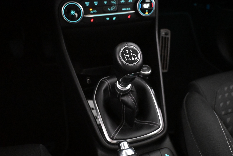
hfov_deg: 56.7
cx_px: 126
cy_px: 82
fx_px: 215
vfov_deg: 39.6
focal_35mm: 33
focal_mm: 19.5
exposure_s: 1/60
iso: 11400
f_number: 3.8
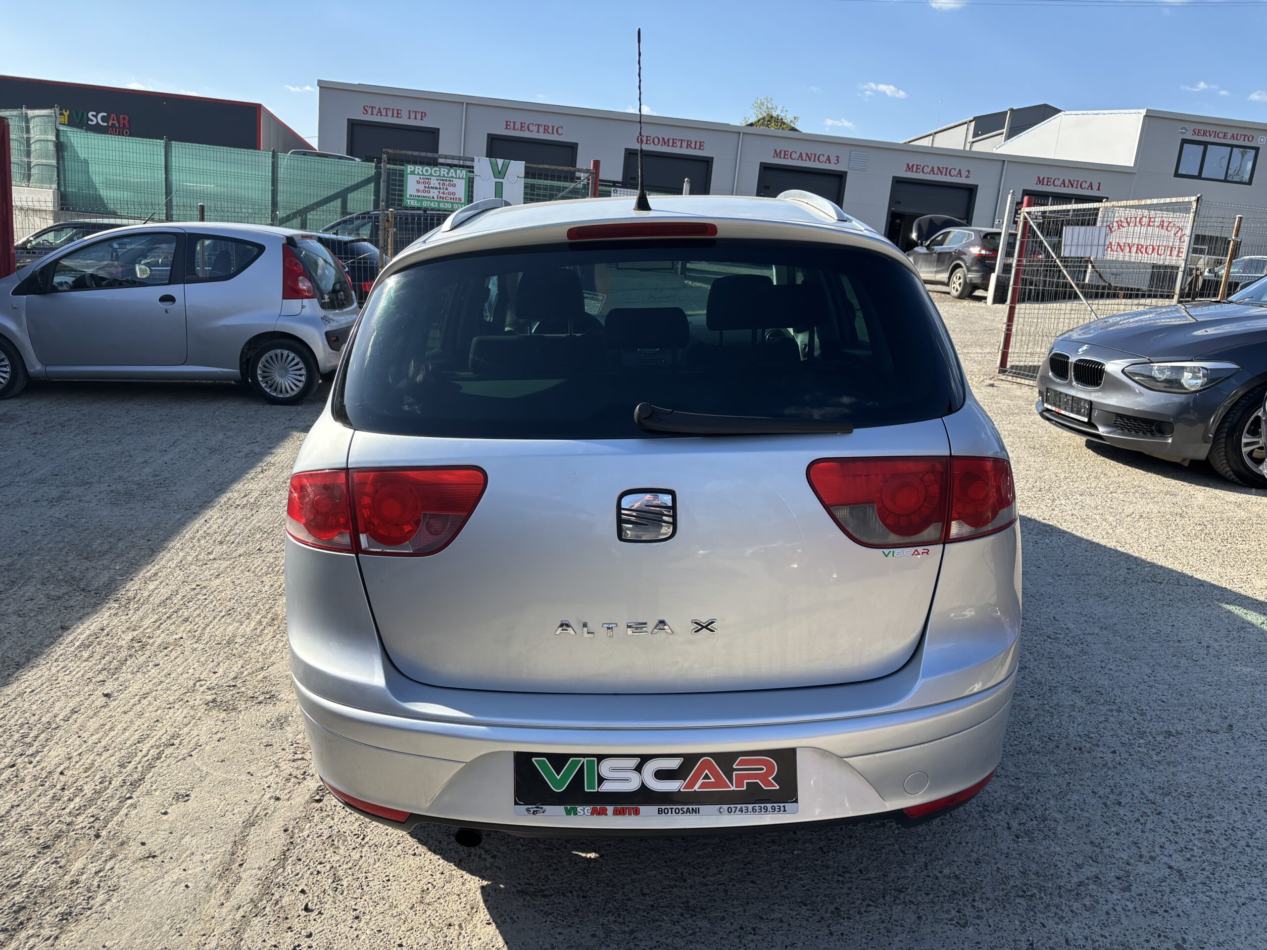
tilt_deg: -12.1
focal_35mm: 26
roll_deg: -6.1
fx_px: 952
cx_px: 634
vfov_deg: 53.1
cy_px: 475
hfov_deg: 67.3
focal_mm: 5.96
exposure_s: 1/1721
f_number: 1.6
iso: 50
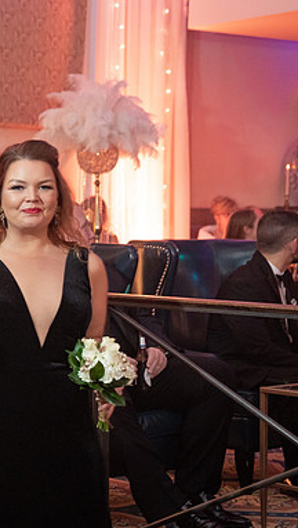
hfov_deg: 12.4
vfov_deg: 22.7
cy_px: 281
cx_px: -116
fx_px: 1318
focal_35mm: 94
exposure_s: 1/100
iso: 4000
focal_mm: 54
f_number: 4
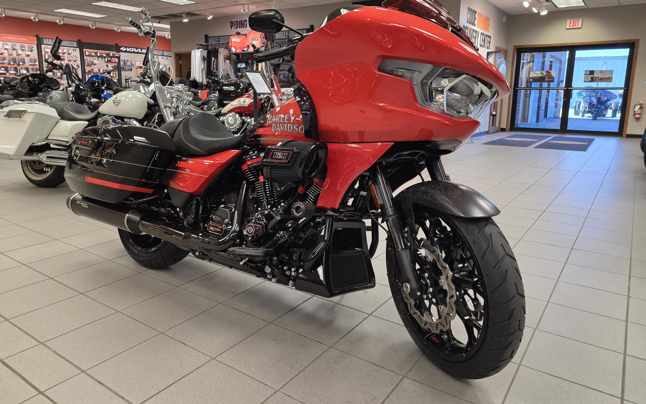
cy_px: 185
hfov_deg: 72.5
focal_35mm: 25
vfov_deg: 49.2
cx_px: 325
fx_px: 440
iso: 160
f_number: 1.7
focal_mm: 6.25
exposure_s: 1/120
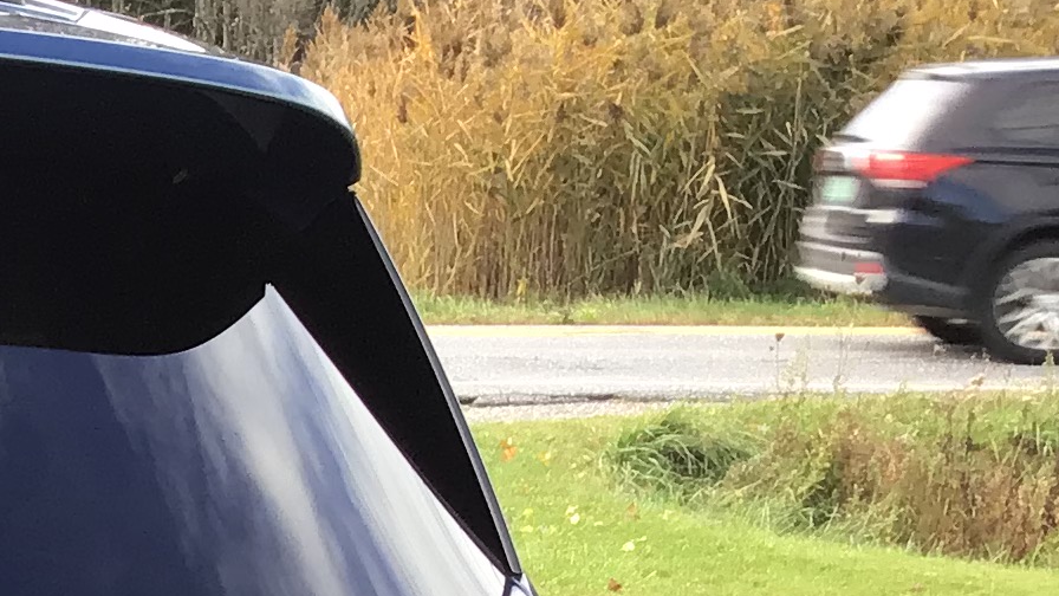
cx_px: -851
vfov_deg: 9.1
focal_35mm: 123
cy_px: 1293
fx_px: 3454
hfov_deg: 15.1
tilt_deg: -17.3
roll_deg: -0.5
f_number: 2.4
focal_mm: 3.3
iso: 25
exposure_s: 1/132
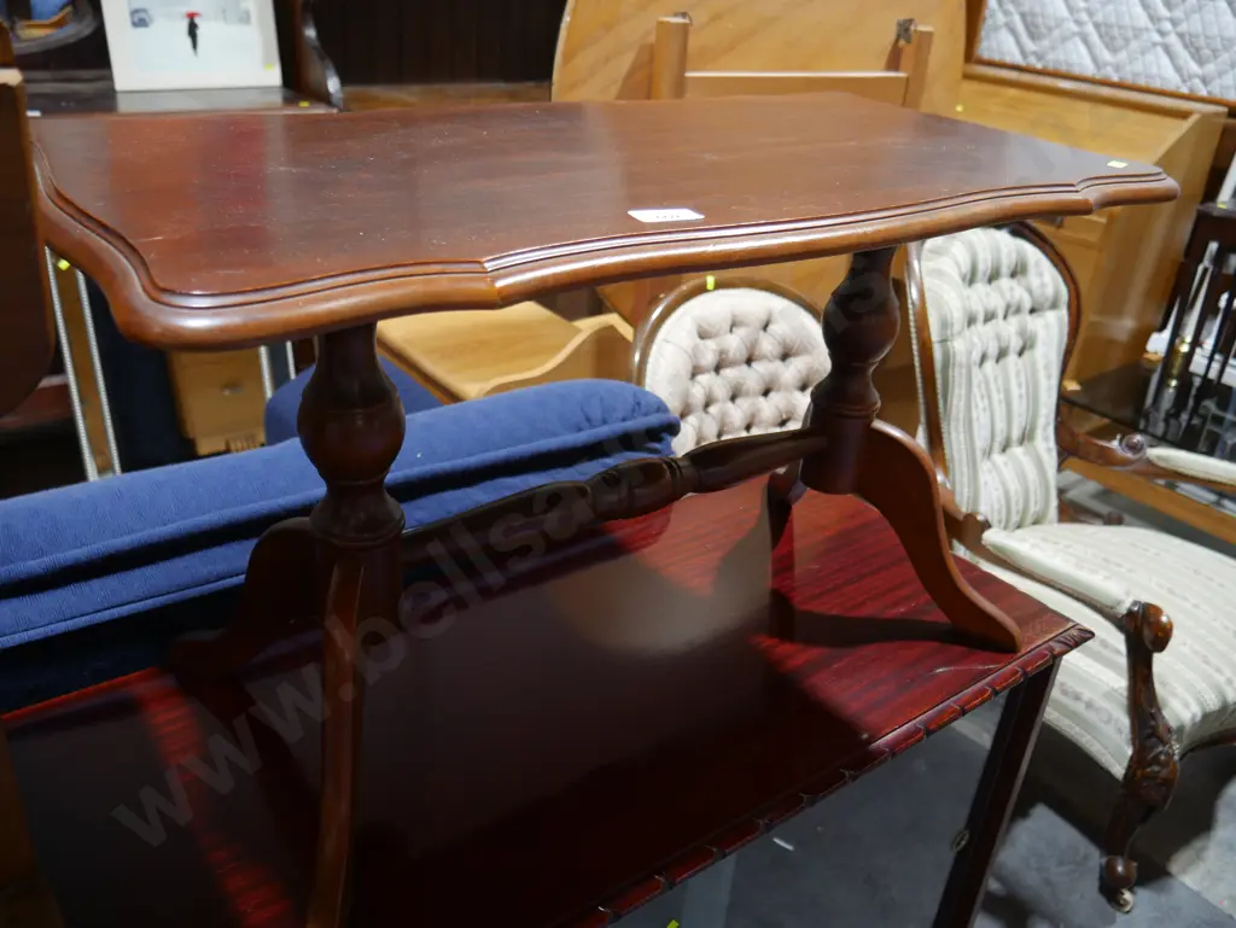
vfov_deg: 49.8
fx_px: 1000
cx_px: 618
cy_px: 464
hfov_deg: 63.4
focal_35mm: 28
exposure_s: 1/60
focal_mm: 14
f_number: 3.5
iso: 400
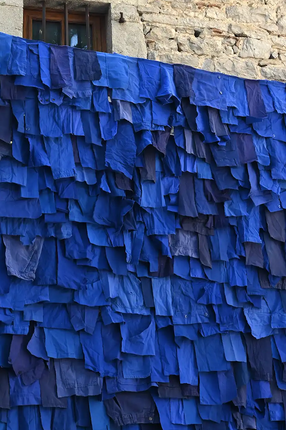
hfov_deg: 17.5
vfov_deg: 25.4
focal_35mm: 78
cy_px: 68
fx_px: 931
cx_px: 135
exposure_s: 1/80
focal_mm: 43
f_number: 7.1
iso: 200
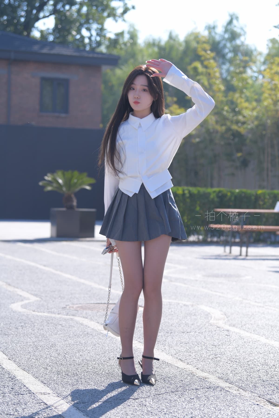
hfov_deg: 15.9
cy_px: 209
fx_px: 1000
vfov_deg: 23.6
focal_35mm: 86
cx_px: 140
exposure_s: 1/1250
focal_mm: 86
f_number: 4
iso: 320
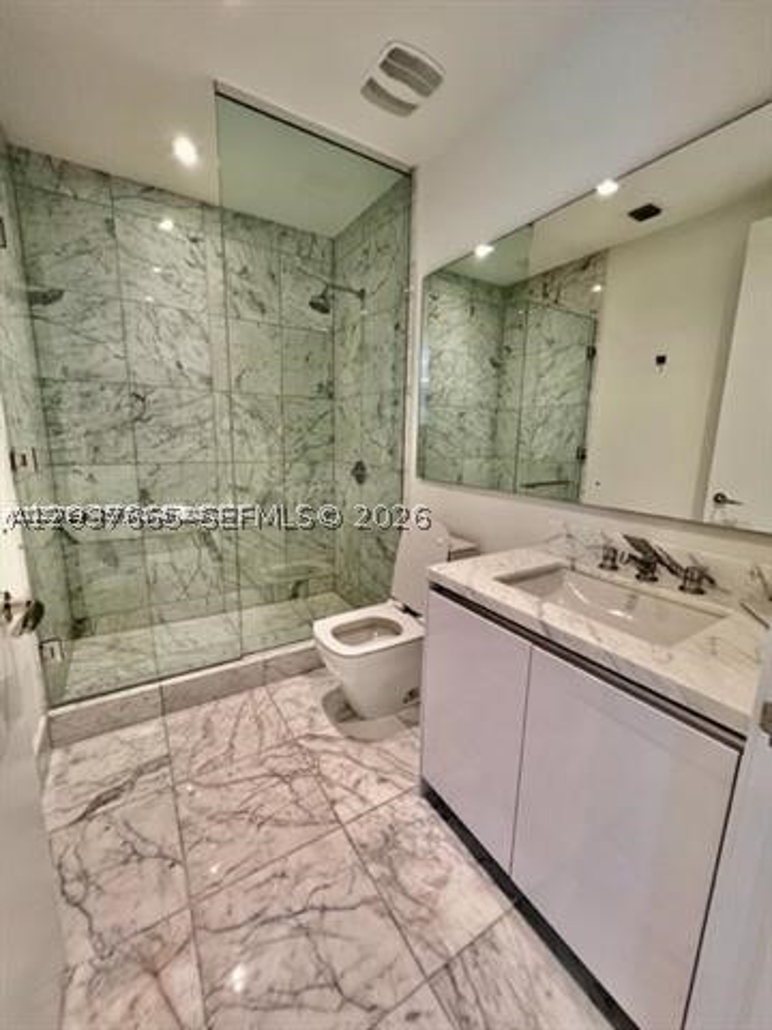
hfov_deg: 89.9
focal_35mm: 13
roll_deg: -1.2
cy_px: 515
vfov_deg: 106.2
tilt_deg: -10.3
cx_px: 386
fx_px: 387
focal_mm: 1.57
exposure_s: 1/60
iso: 125
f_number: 1.8
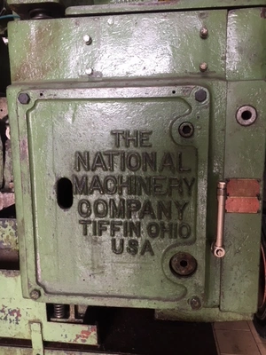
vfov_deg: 61.7
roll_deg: +0.6
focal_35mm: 29
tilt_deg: -8.2
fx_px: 297
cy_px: 178
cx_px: 133
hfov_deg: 48.2
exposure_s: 1/33
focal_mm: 4.15
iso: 25
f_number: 2.2
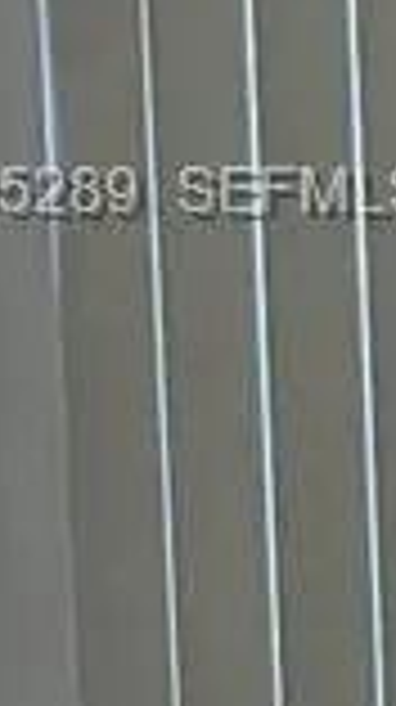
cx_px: 1827
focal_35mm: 217
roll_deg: +0.8
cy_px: 198
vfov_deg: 9.9
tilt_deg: -7.3
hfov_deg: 4.8
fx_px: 4062
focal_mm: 5.1
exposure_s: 1/60
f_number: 1.6
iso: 125
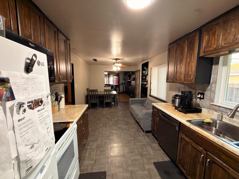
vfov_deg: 85.7
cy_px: 90
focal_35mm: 14
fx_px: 97
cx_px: 120
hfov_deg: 102.1
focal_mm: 2.22
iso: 250
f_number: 2.2
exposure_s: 1/30
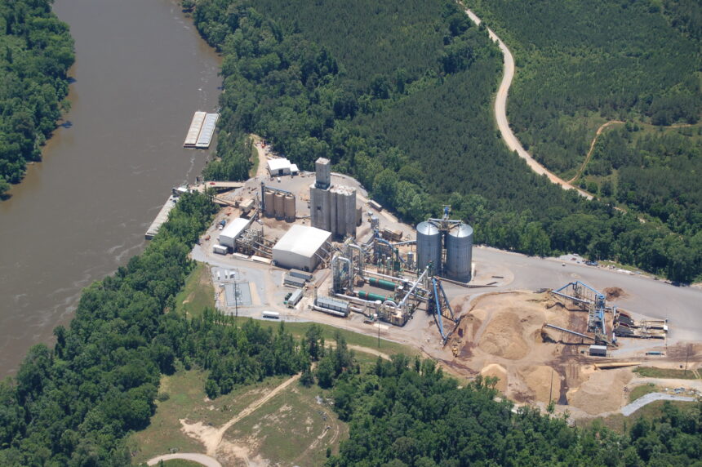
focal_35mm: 82
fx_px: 1607
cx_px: 351
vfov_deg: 16.5
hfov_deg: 24.6
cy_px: 234
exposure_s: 1/320
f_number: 9
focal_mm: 55
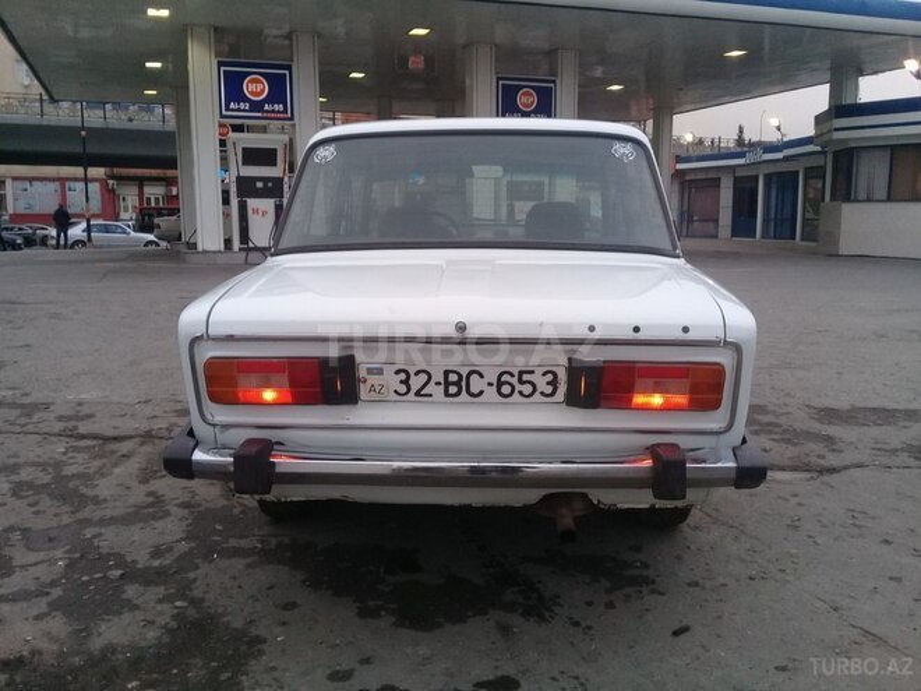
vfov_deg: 45.4
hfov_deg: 58.4
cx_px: 460
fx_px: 825
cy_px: 346
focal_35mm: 31
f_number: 2.2
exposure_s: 1/33
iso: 64
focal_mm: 3.3
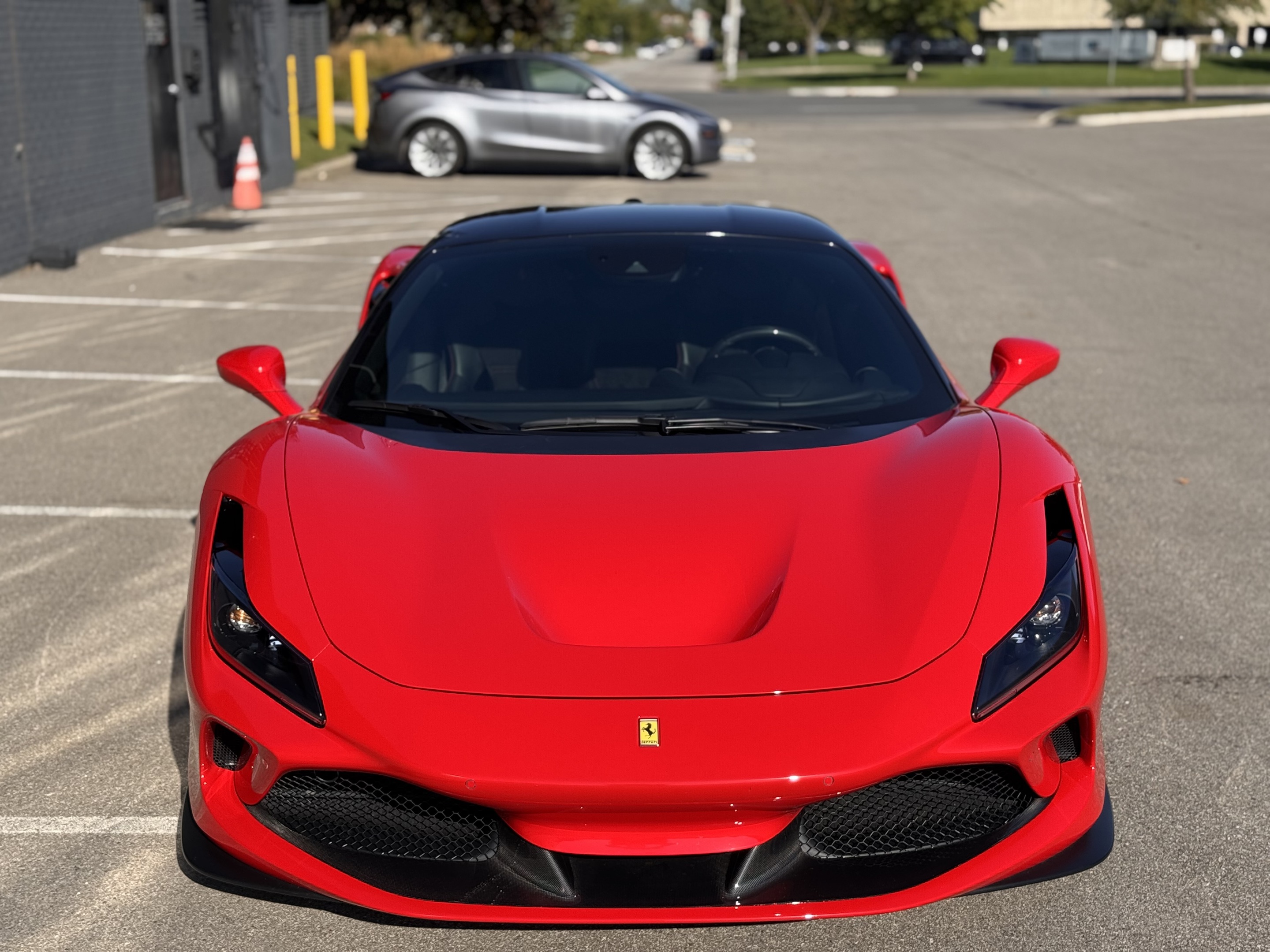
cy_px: 476
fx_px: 1761
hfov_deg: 39.7
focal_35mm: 48
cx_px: 635
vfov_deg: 30.3
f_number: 1.78
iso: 64
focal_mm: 6.76
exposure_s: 1/2833
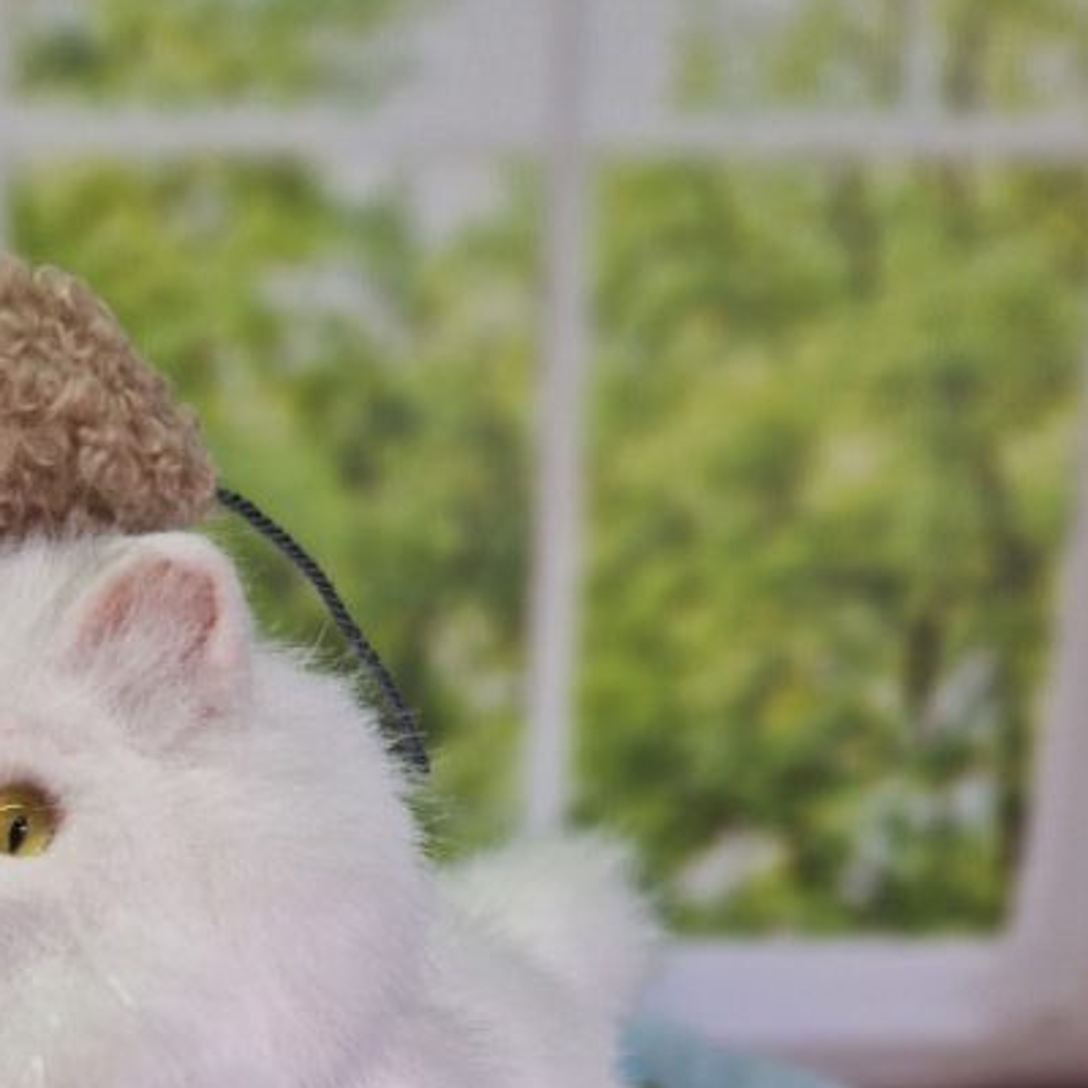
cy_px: 1273
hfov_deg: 31.9
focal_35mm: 52
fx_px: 1849
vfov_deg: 28.8
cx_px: 207
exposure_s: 1/180
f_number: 1.8
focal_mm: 5.4
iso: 50
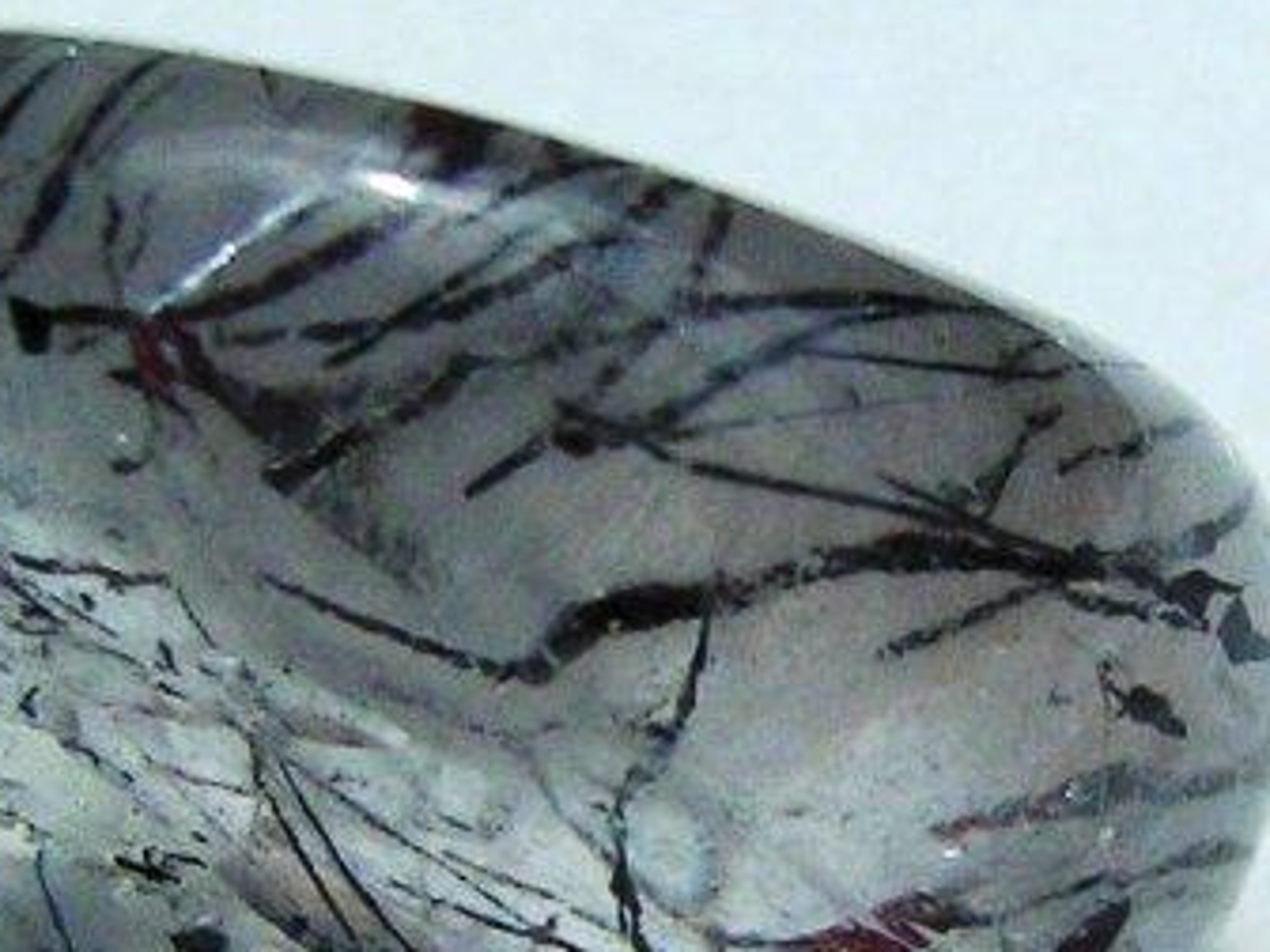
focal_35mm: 48
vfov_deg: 30.1
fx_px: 1761
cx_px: 488
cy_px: 593
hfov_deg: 39.4
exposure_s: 1/1798
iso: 50
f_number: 4.8
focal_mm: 5.6
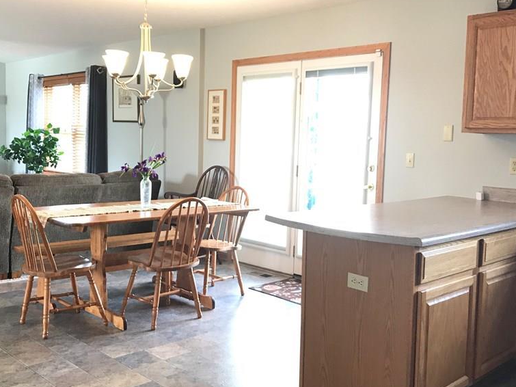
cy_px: 199
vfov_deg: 37.7
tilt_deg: -4.9
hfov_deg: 48.9
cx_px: 280
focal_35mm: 38
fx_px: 566
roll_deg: -1.8
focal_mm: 3.99
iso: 40
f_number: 1.8
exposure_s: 1/30
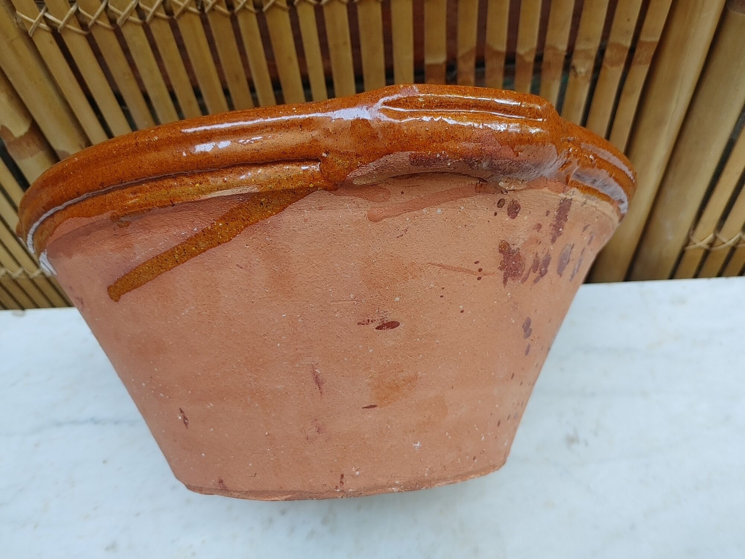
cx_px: 372
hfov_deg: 67.3
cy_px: 280
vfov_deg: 53.1
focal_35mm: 26
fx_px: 560
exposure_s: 1/100
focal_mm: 4.81
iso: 100
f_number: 1.8
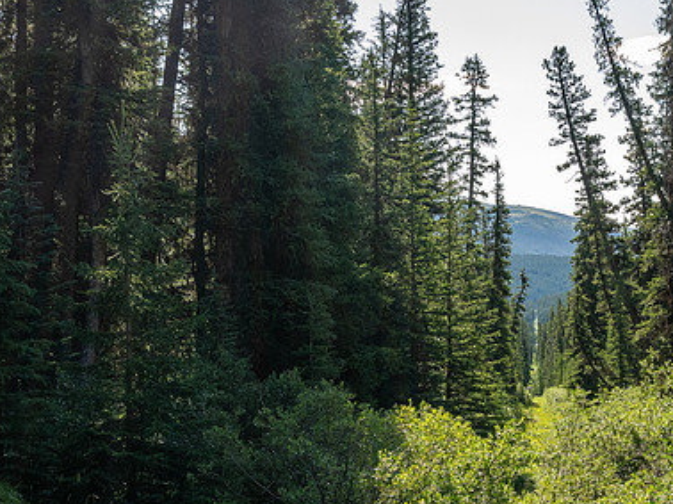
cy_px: 337
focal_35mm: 86
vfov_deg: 17.1
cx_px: 482
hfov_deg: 22.6
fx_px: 1671
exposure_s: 1/80
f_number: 8
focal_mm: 28
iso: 200
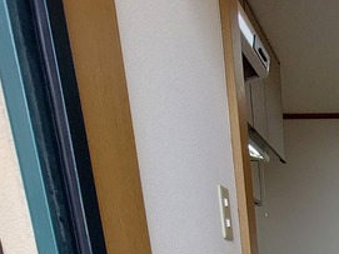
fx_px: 450
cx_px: 400
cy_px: 438
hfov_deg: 33.9
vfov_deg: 22.0
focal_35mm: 46
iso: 50
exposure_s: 1/129
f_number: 2.2
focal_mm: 1.74
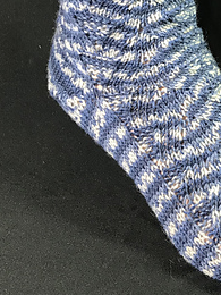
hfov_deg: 20.4
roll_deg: -6.9
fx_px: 587
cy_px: 62
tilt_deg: -22.9
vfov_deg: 27.6
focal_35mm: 69
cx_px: 238
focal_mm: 3.99
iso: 40
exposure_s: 1/24
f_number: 1.8
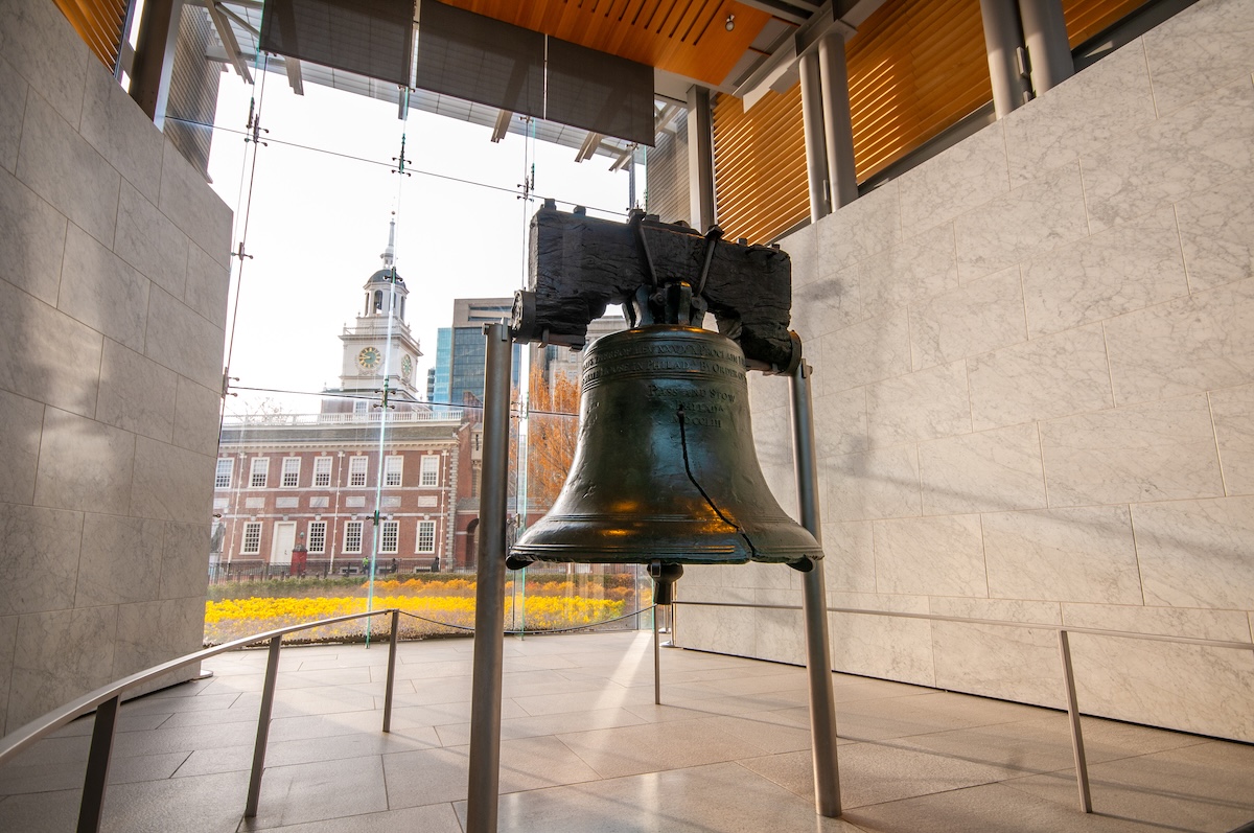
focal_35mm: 18
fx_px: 626
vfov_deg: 67.2
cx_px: 627
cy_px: 416
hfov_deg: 90.1
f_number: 8
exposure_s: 1/40
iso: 100
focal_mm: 12
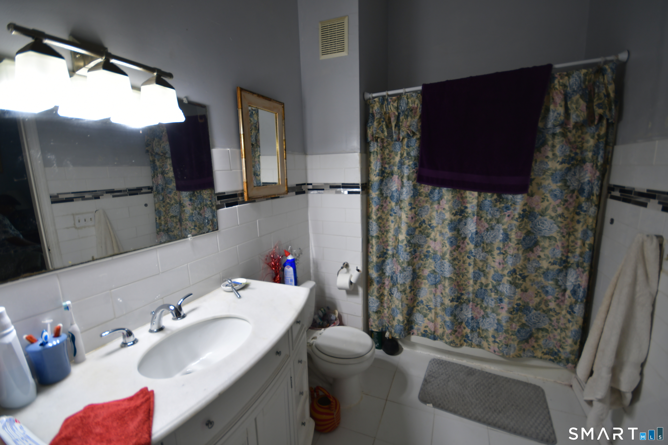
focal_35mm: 15
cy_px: 222
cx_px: 334
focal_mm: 10
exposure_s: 1/30
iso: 100
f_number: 4
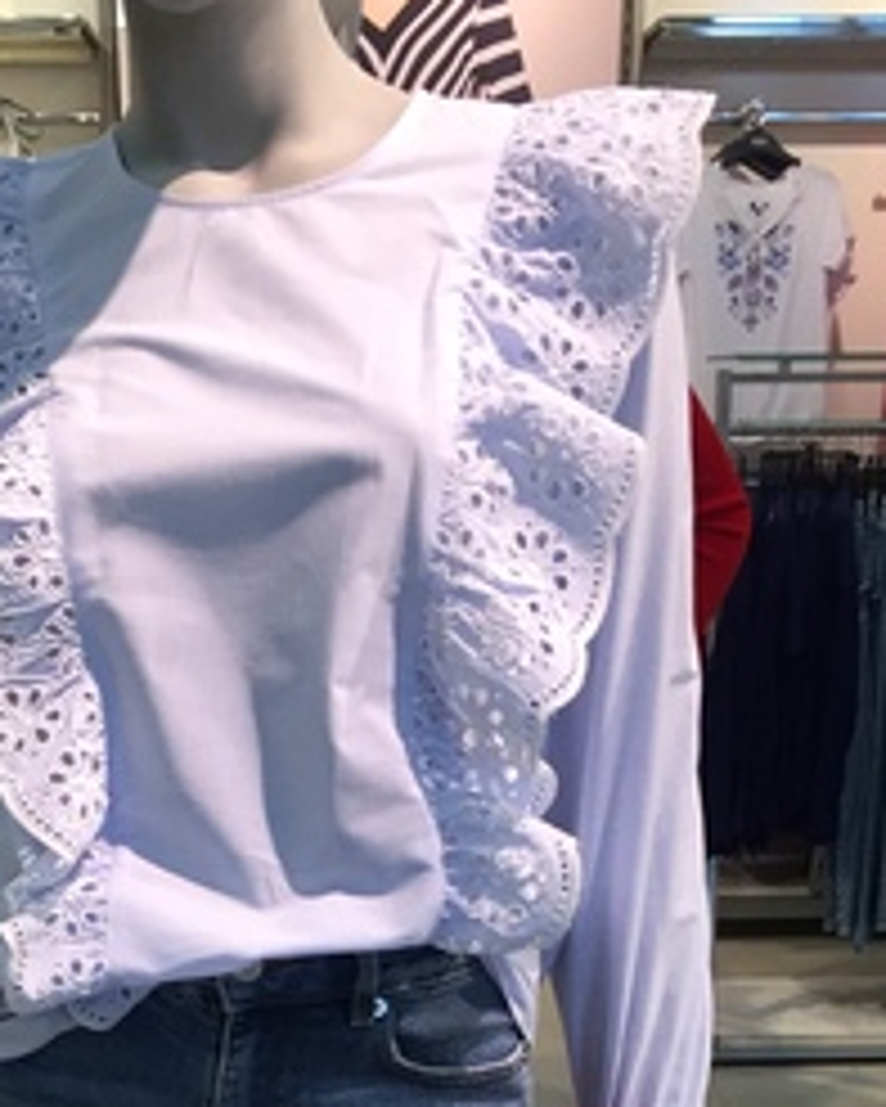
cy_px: 1336
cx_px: 351
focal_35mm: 69
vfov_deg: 24.8
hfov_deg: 22.1
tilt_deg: -22.1
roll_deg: +0.3
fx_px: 2260
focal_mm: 4.15
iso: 32
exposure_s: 1/33
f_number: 2.2
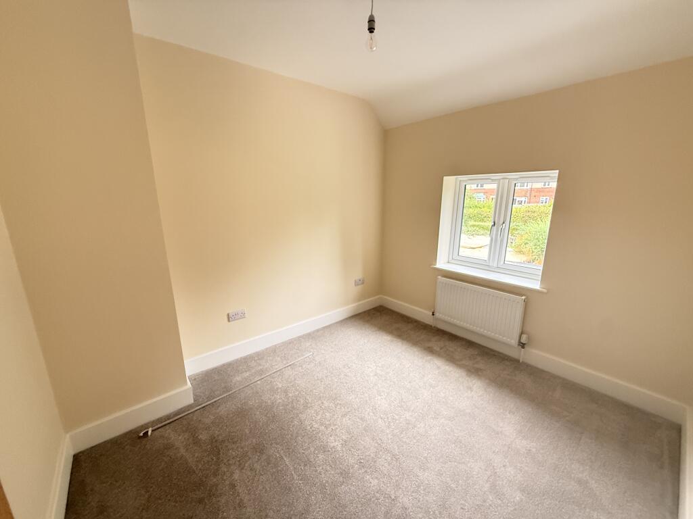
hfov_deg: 102.1
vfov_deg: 85.7
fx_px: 280
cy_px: 260
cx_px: 346
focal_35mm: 14
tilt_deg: -13.1
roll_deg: +0.9
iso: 320
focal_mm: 2.22
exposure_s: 1/70
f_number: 2.2
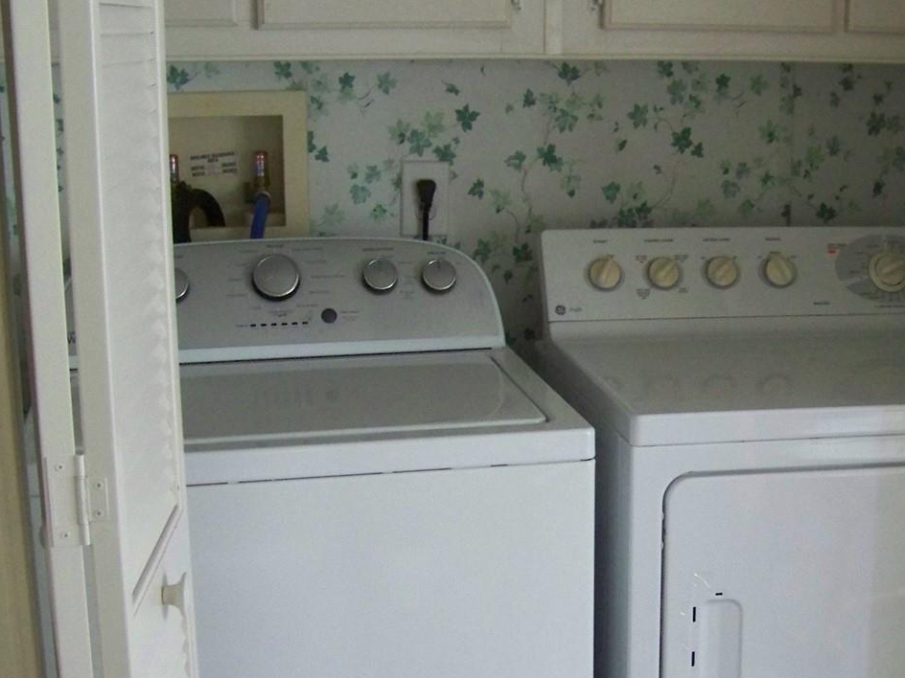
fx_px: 1595
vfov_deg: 23.8
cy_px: 514
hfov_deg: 31.4
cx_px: 602
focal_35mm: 61
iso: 320
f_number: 2.8
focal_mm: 5.85
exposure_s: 1/30
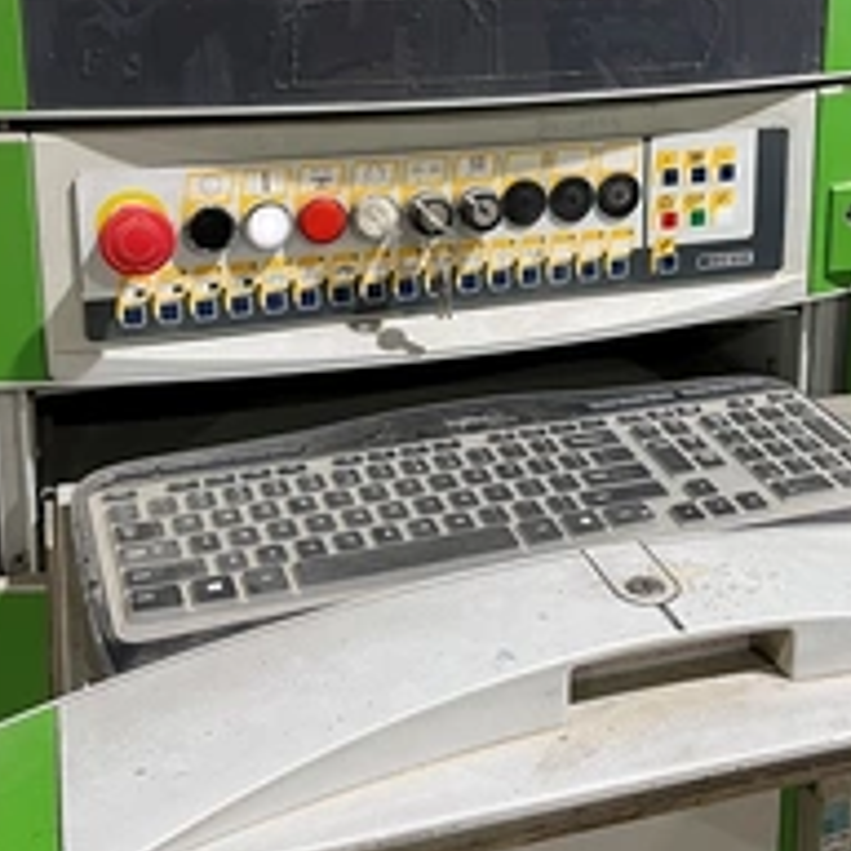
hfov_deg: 35.3
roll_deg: -0.4
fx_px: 1335
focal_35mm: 48
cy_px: 177
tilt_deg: -11.4
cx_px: 488
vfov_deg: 34.3
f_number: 1.6
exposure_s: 1/60
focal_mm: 5.1
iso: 100
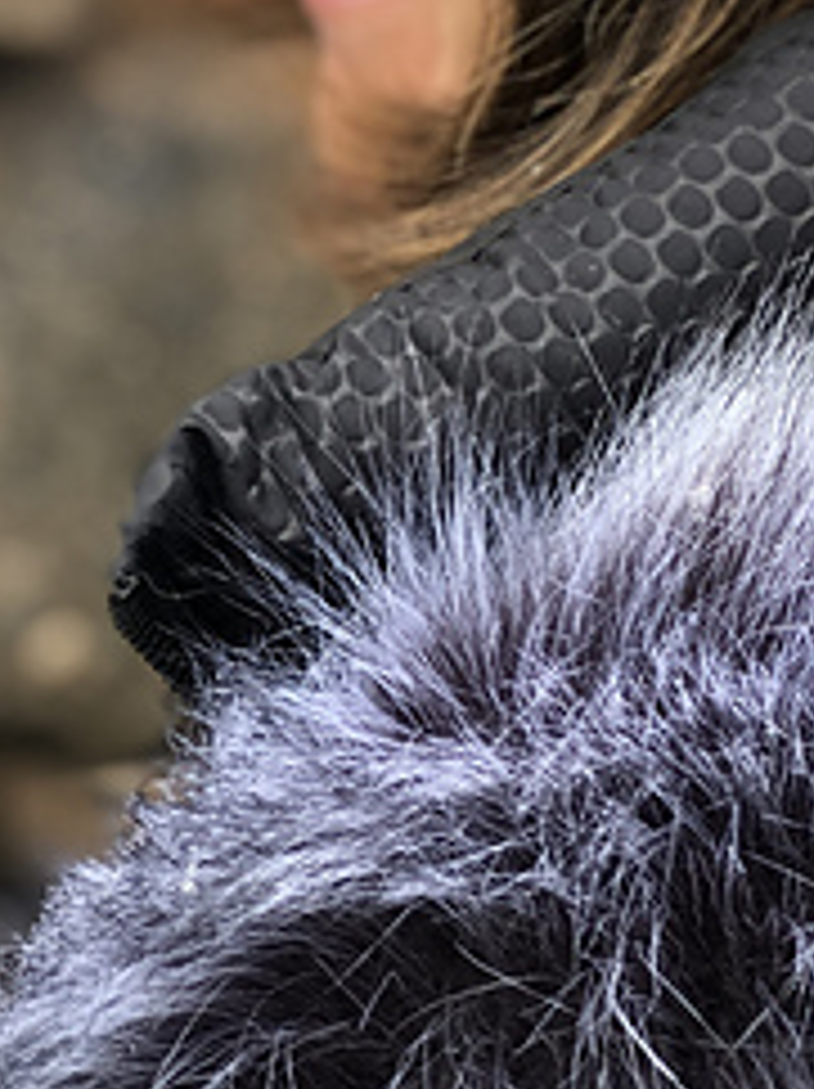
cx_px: 967
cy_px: -126
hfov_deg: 9.7
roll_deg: -2.6
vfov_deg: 12.8
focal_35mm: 151
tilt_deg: -17.7
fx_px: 4743
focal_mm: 6.6
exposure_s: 1/40
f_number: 2.8
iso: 20
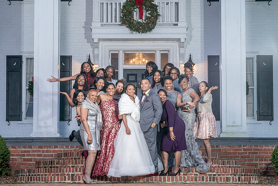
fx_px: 941
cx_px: 142
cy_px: 96
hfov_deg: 16.8
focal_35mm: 122
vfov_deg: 11.3
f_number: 6.3
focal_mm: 116
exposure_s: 1/200
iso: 2000
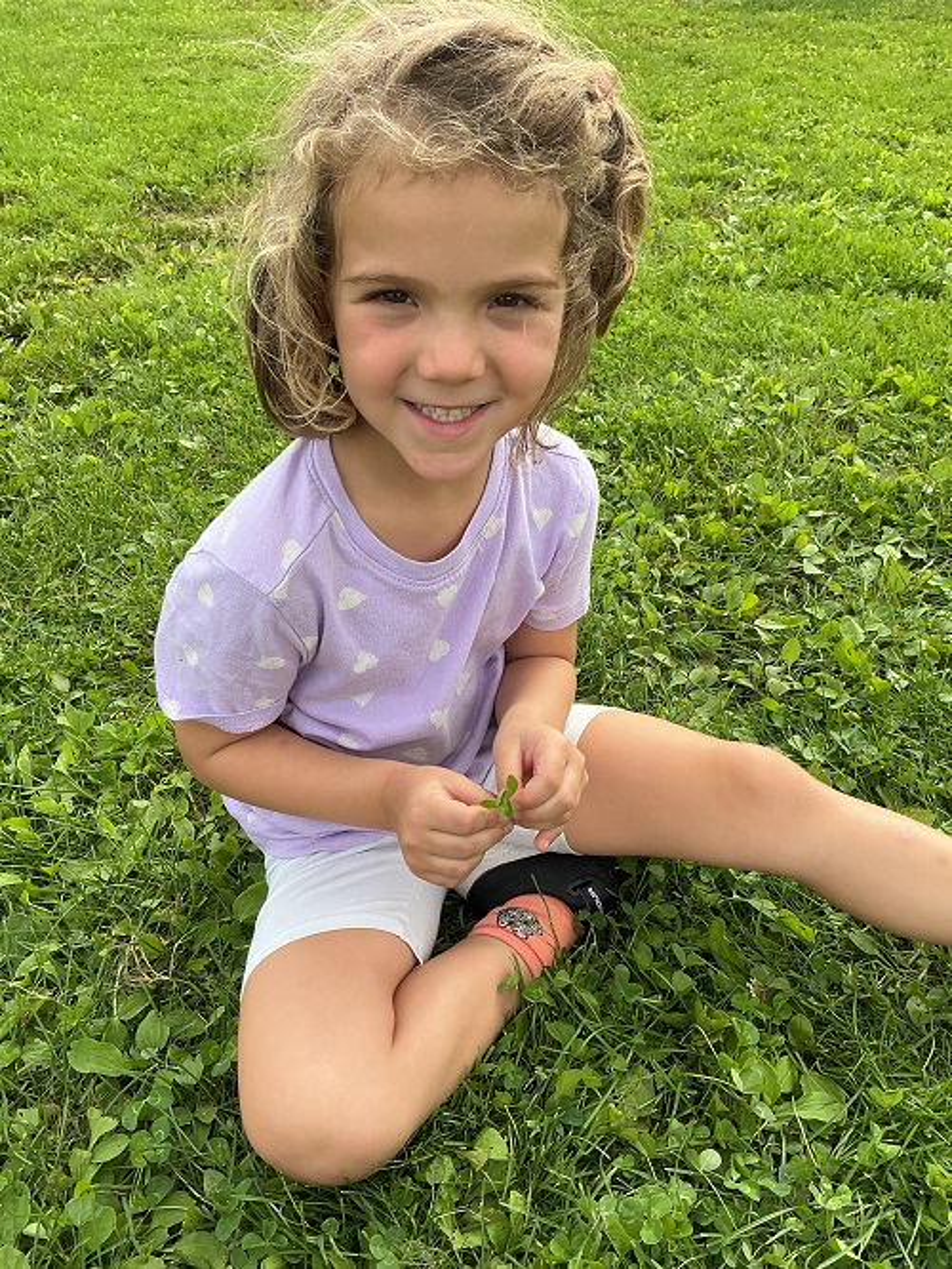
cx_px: 476
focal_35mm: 29
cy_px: 634
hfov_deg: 48.3
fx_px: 1063
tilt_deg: -35.9
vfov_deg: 61.6
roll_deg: +1.2
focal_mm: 3
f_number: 1.8
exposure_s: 1/642
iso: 25
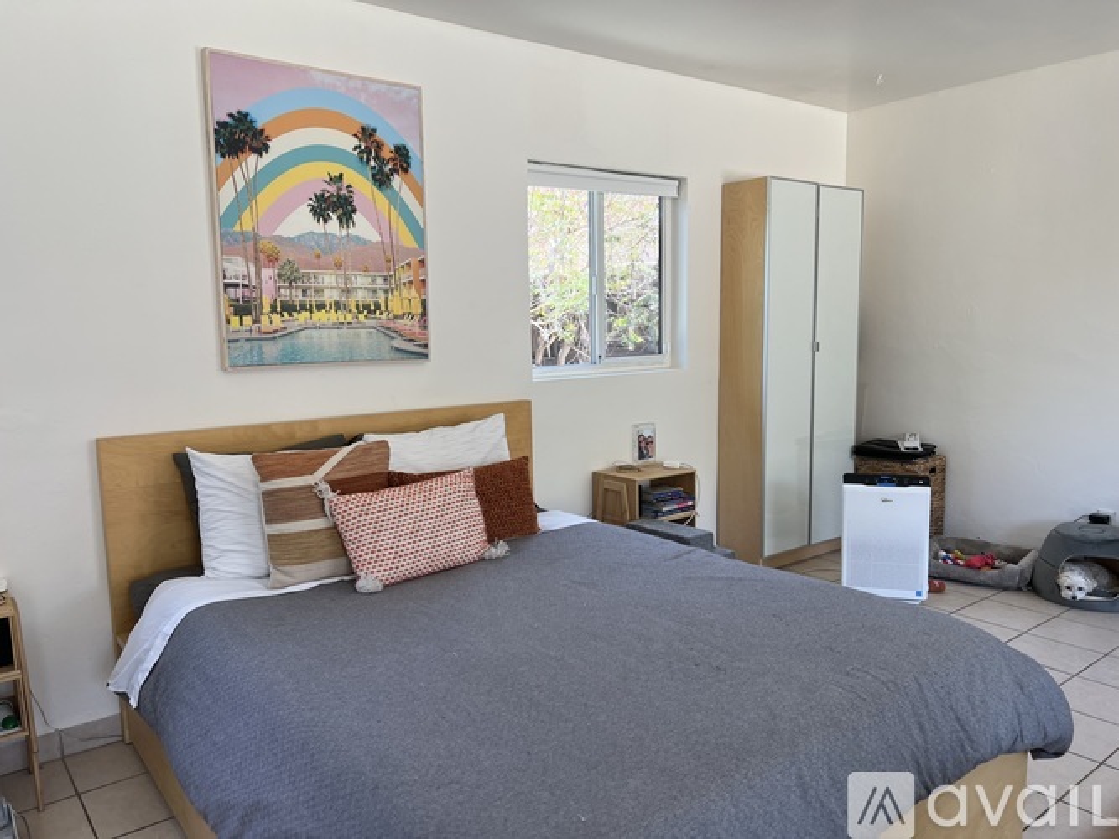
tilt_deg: -7.4
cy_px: 420
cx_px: 560
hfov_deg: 67.3
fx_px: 840
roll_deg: +1.5
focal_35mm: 26
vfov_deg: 53.0
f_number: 1.5
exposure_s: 1/120
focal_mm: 5.7
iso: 40
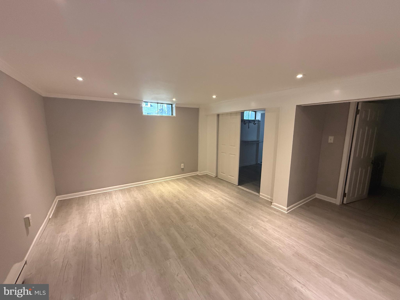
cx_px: 200
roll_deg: -1.4
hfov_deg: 102.1
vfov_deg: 85.7
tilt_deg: -8.5
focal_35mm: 14
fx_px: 162
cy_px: 150
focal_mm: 2.22
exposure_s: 1/120
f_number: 2.2
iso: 640
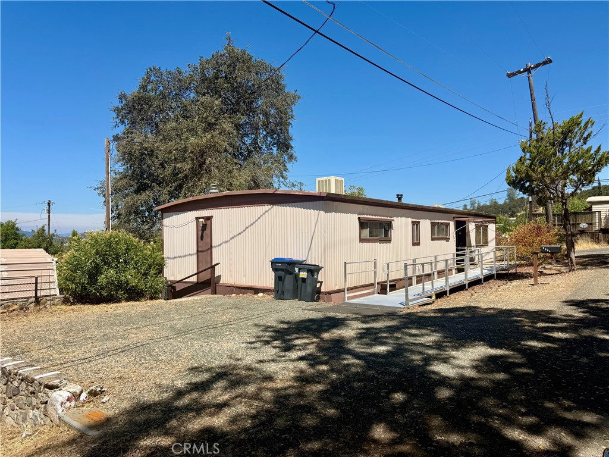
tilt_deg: +0.5
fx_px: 422
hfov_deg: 71.6
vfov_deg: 56.8
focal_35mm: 24
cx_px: 304
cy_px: 228
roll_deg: -0.4
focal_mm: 6.76
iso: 80
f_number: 1.78
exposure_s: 1/6711
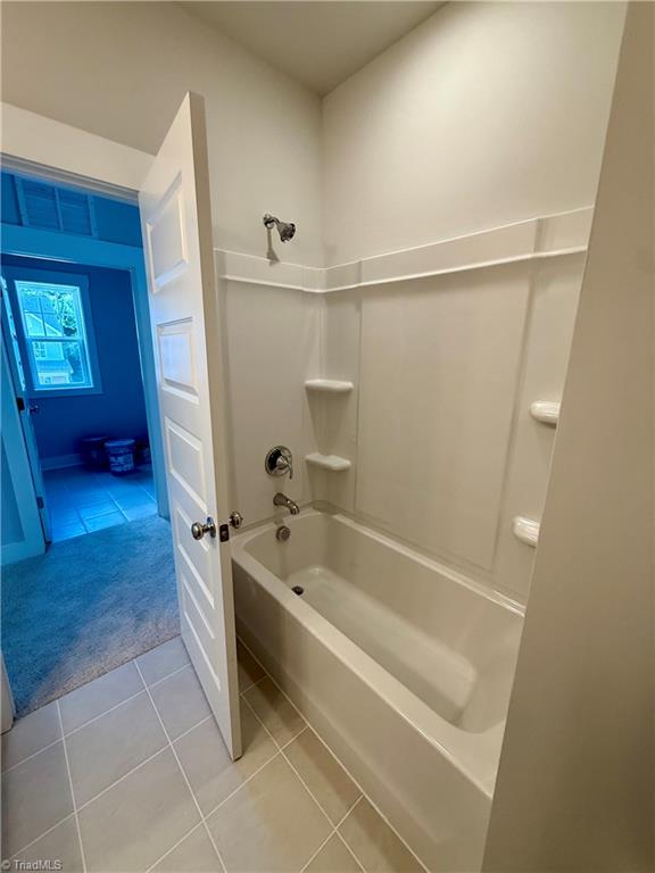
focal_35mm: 14
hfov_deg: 85.7
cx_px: 328
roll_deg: -0.7
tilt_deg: -13.0
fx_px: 353
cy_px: 436
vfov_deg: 102.1
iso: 125
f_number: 2.2
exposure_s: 1/120
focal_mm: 2.22
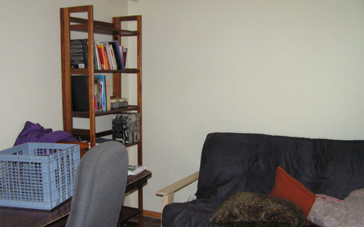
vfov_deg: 29.8
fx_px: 426
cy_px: 131
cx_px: 172
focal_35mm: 43
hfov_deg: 46.2
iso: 200
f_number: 2.8
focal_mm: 6.3
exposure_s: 1/40
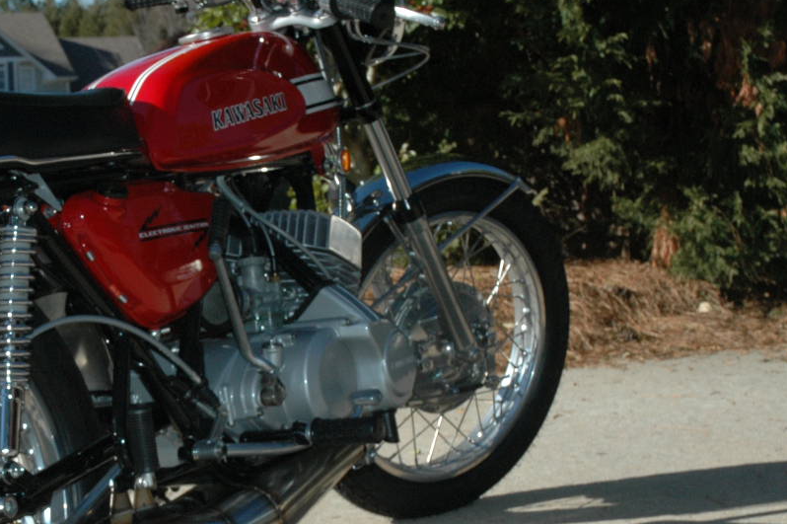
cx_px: 152
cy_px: 378
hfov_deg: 24.4
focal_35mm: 82
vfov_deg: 16.6
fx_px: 1790
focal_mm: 29
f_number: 10
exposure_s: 1/500
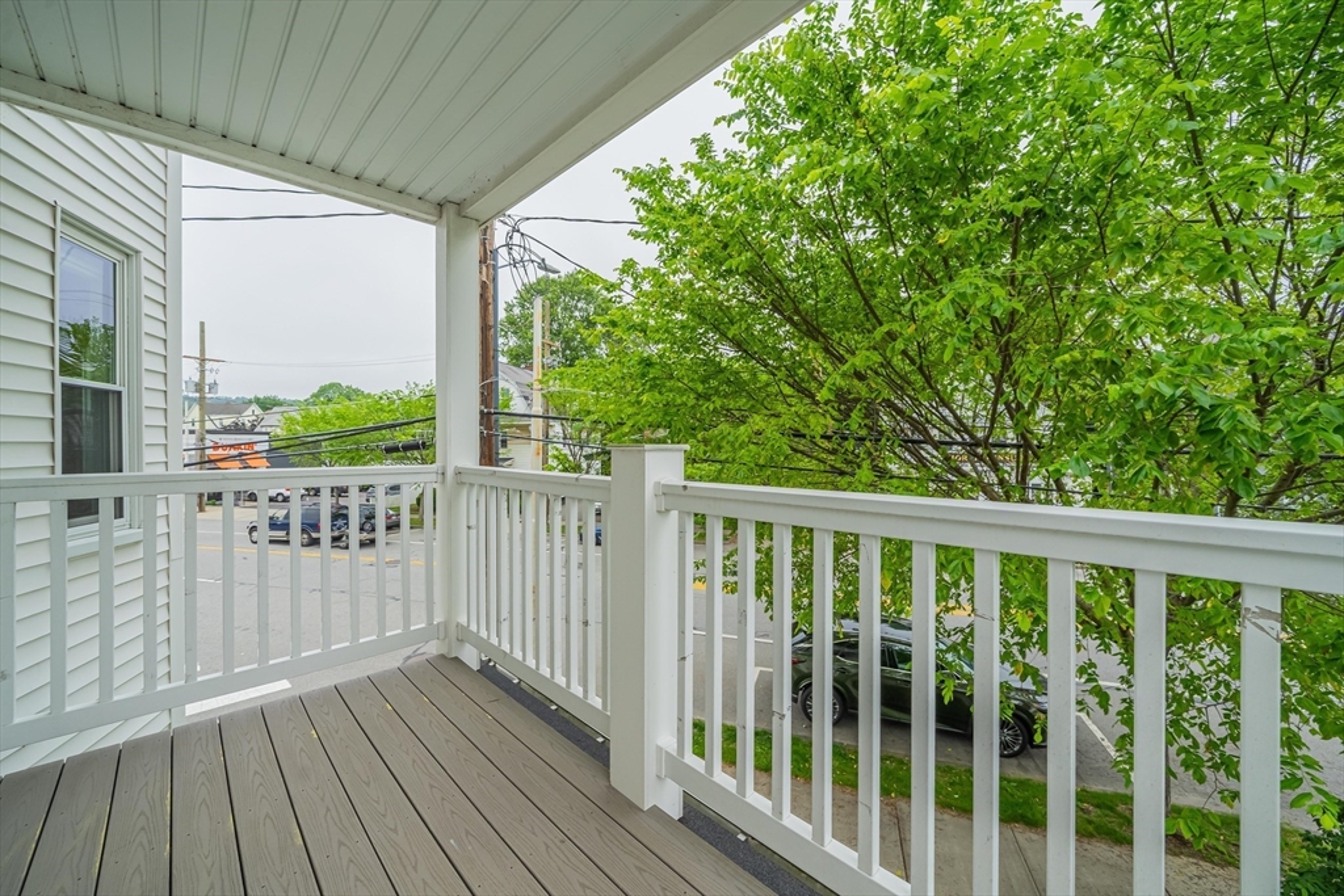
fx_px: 485
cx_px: 672
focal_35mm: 13
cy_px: 448
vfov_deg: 85.4
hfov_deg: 108.3
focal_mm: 13
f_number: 7.1
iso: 800
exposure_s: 1/1250
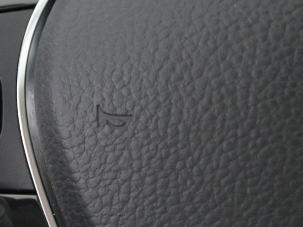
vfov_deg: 13.0
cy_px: 113
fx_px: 998
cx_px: -64
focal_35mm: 114
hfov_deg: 16.5
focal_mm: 30
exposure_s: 1/50
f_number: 4.8
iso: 5600
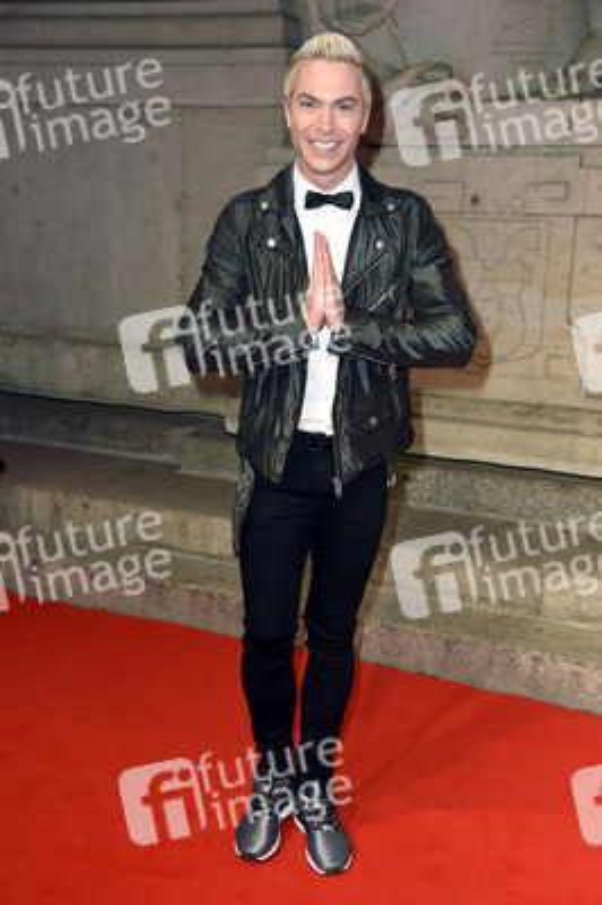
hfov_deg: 25.9
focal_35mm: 52
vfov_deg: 38.2
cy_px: 452
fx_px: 1306
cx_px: 301
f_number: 5.6
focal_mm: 52
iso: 800
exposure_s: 1/250
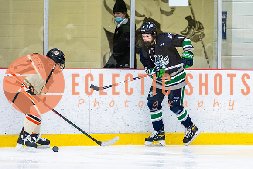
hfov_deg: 6.6
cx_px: 164
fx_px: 2196
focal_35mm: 312
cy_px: 66
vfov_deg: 4.4
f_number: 2.8
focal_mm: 160
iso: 2200
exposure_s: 1/640
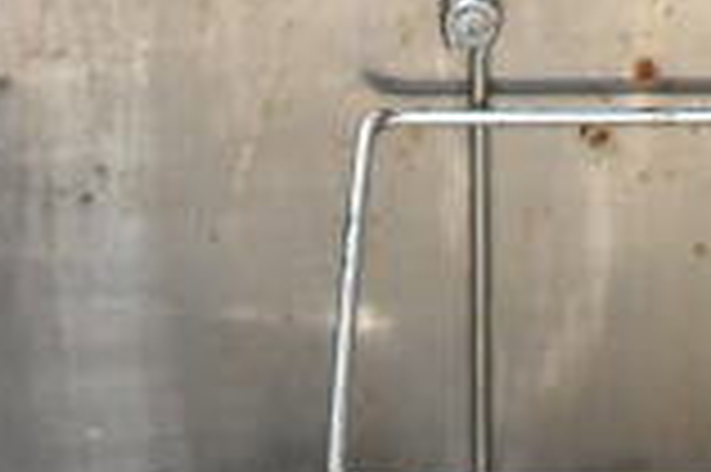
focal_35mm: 217
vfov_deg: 5.8
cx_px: 621
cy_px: -1011
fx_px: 4279
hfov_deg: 9.5
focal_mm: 25
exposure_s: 1/40
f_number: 4
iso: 2500
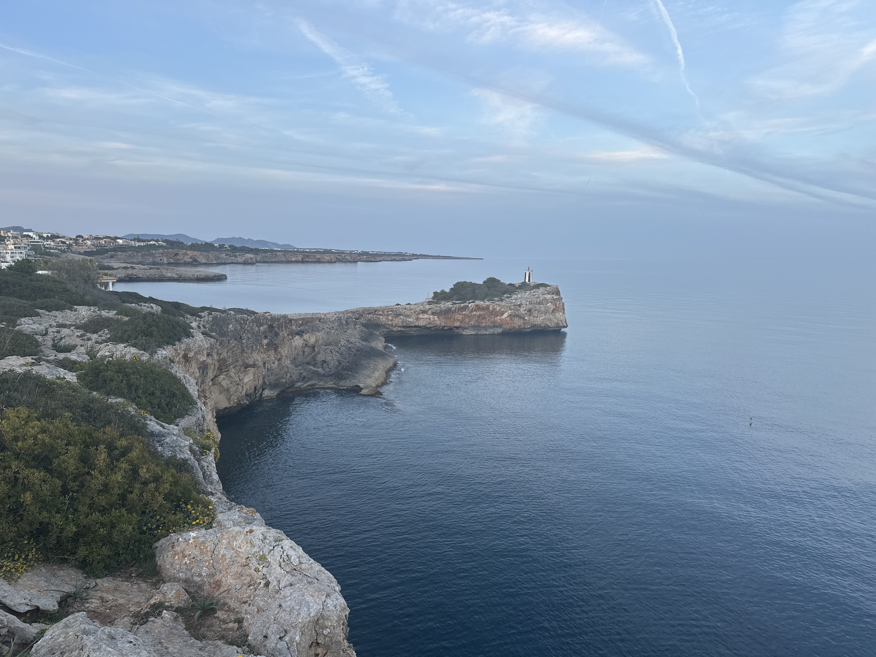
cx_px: 438
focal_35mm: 24
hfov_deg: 71.6
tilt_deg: -6.4
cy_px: 328
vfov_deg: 56.8
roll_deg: -2.1
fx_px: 607
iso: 80
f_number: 1.78
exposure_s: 1/251
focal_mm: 6.86
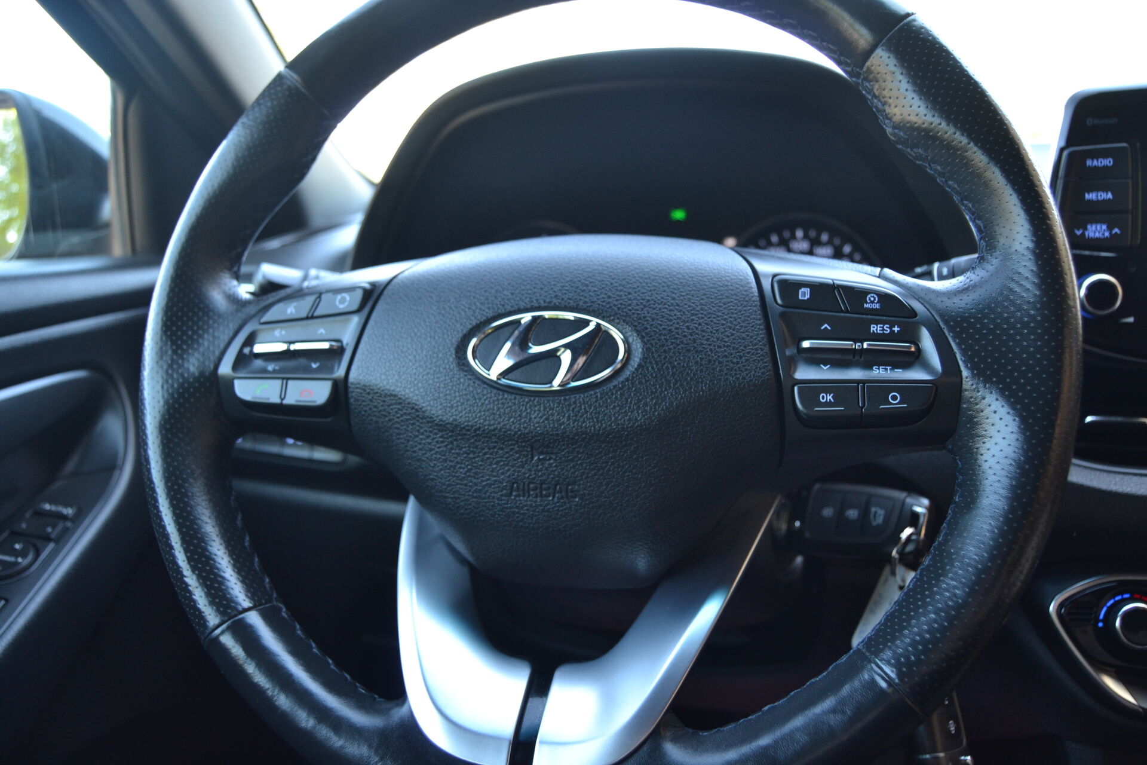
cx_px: 574
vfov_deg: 47.9
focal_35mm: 27
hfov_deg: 67.4
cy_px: 382
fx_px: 860
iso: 400
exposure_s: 1/80
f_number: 4.5
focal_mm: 18
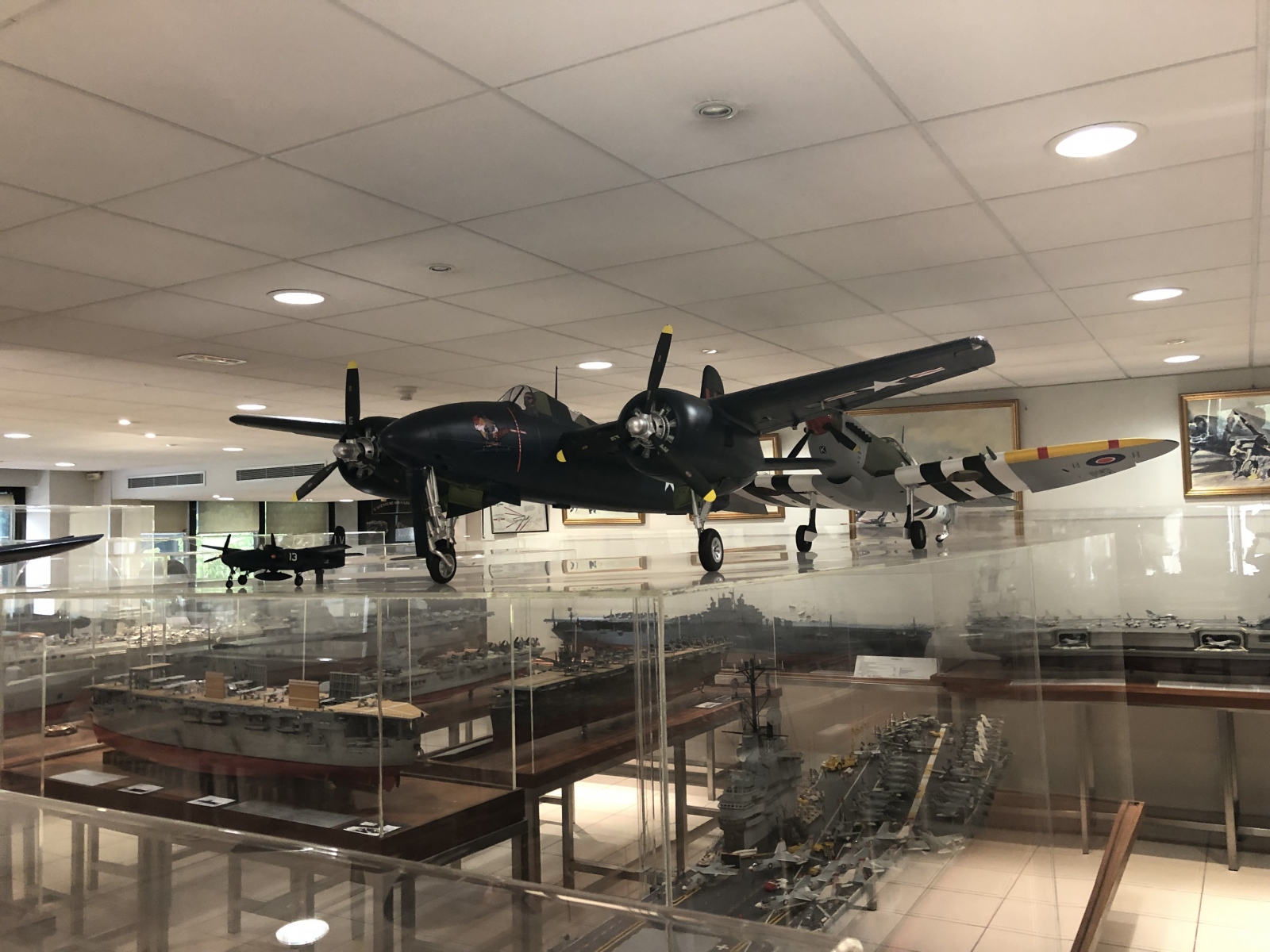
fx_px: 1027
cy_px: 476
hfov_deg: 63.4
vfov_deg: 49.7
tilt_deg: +3.0
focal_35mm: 28
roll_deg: +1.0
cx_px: 635
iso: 80
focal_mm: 3.99
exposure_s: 1/17
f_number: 1.8
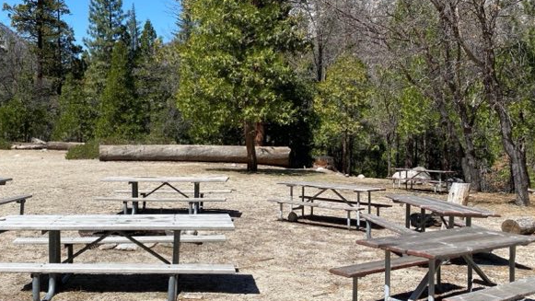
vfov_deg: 30.3
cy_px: 104
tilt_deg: +1.3
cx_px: 209
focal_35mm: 39
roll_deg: +0.2
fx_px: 553
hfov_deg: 51.2
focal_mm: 4.25
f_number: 1.8
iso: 32
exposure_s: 1/2755
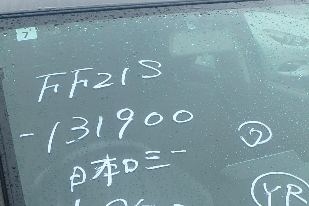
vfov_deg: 20.4
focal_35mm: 66
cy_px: 161
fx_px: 566
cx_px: 155
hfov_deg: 30.5
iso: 125
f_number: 5
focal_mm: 6.4
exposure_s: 1/125
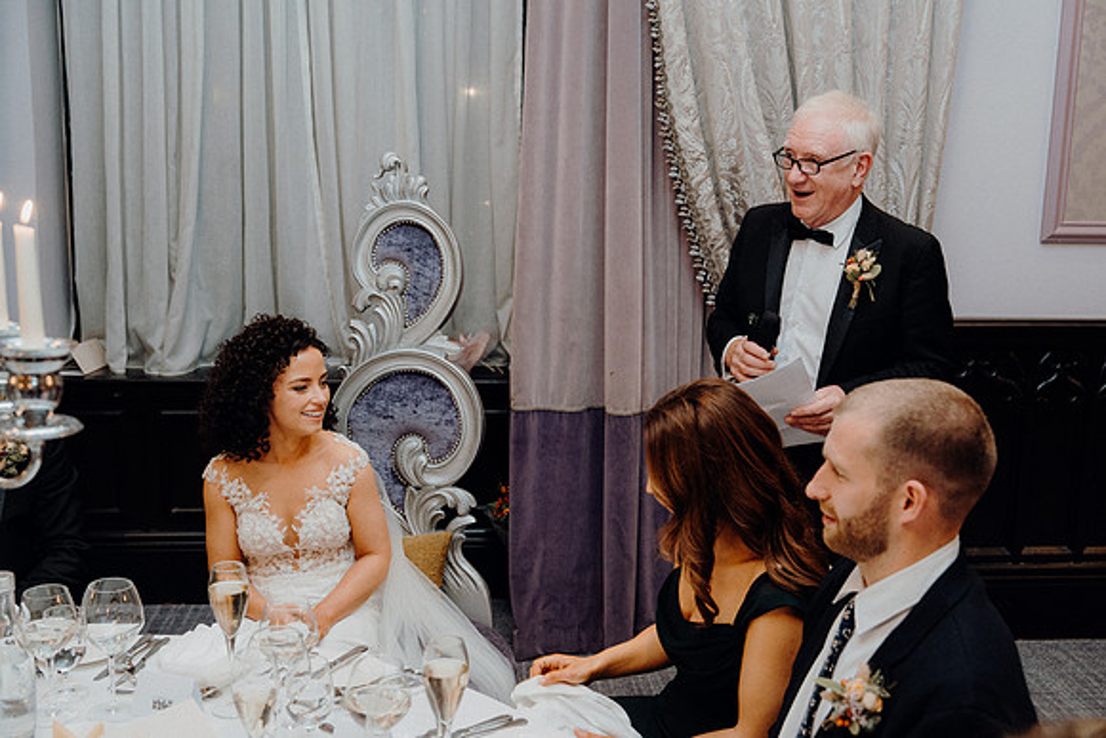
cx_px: 553
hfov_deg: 47.4
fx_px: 1260
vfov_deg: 32.6
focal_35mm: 41
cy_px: 369
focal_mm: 41
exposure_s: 1/160
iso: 2500
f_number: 4
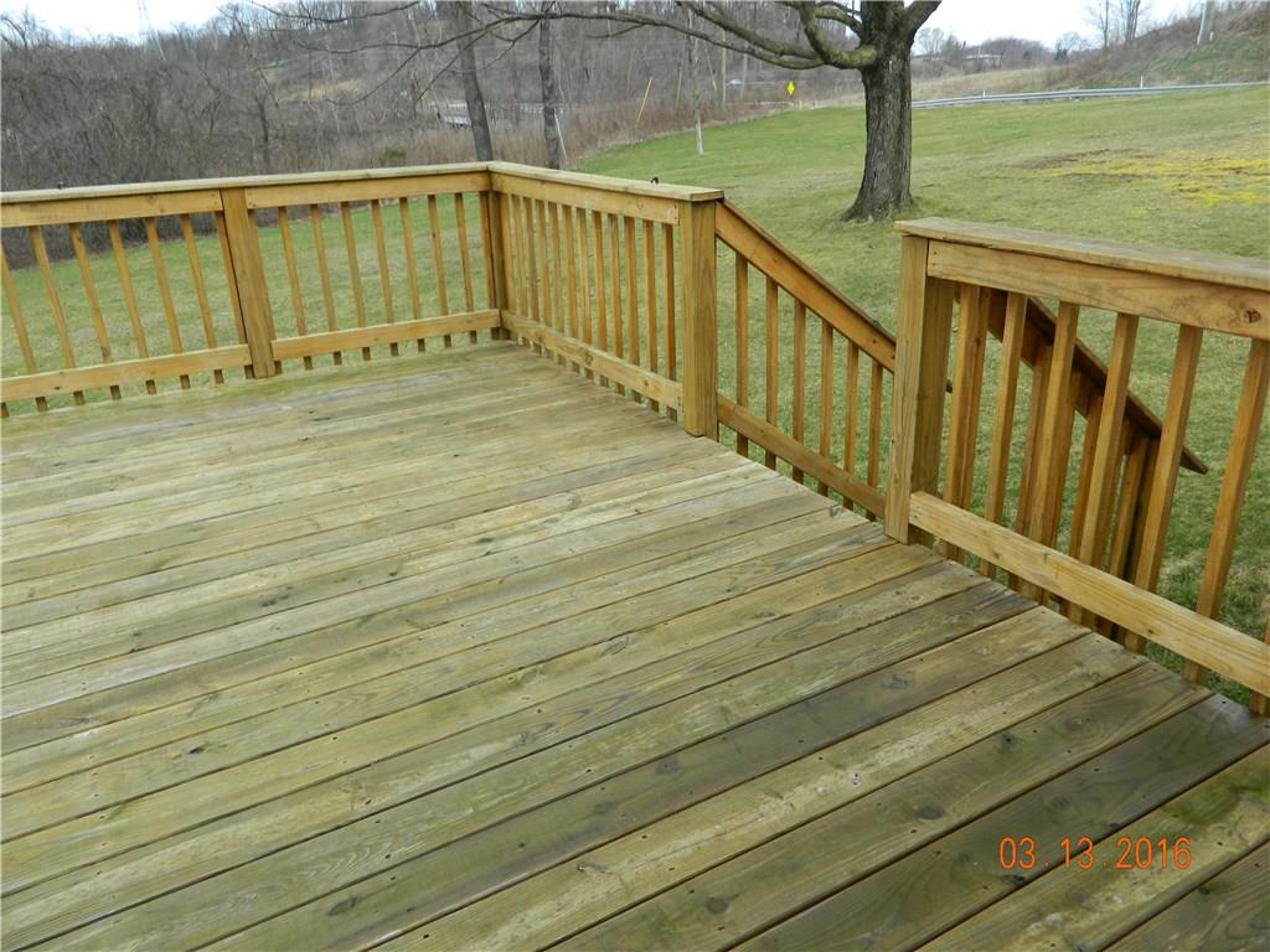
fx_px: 917
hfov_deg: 69.4
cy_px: 476
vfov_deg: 54.9
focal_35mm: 25
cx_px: 635
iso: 80
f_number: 3.1
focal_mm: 4.5
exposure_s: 1/200
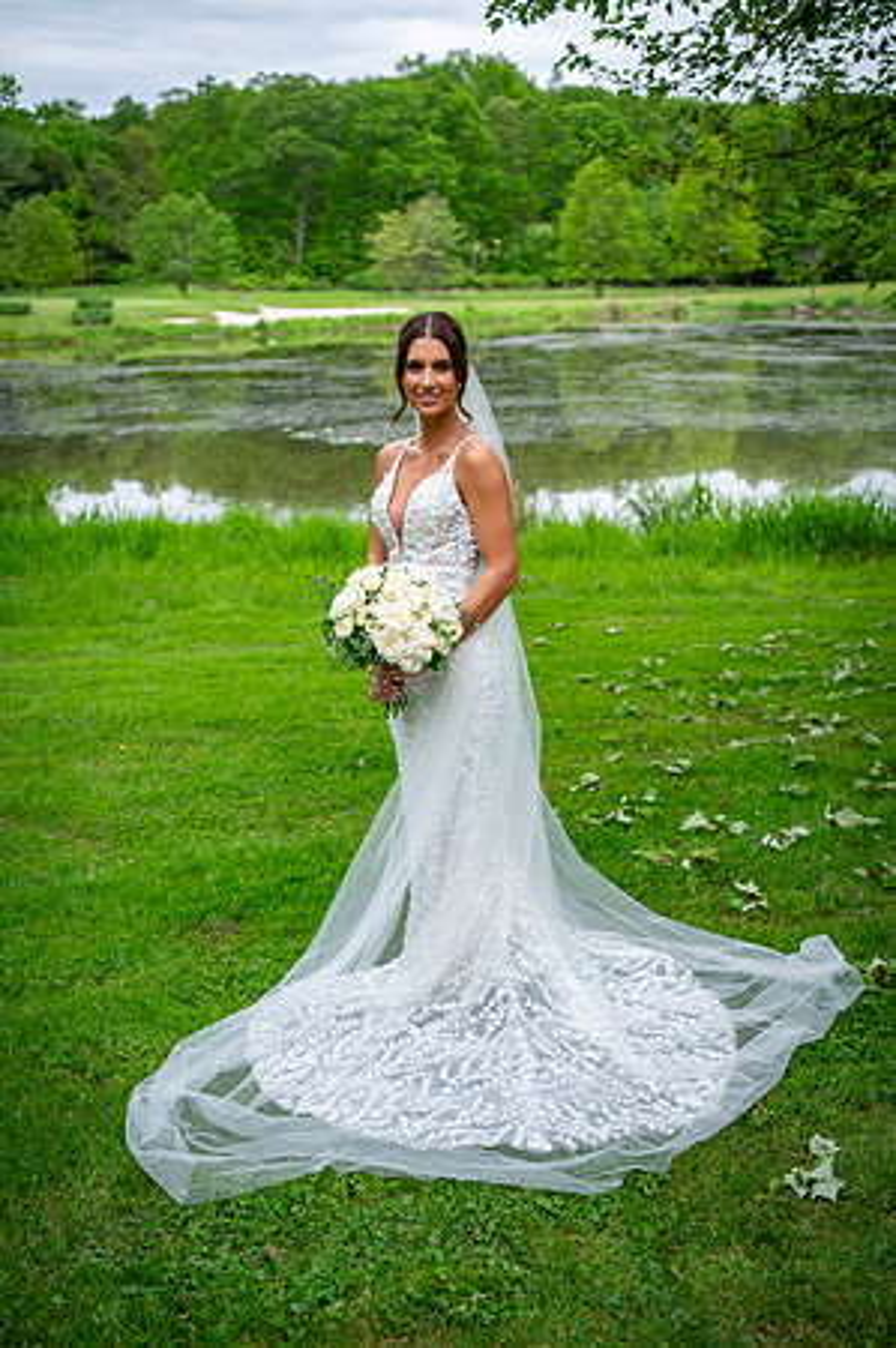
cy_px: 674
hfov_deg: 35.0
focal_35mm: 38
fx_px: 1422
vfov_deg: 50.7
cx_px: 448
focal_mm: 38
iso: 400
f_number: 3.2
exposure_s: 1/1000
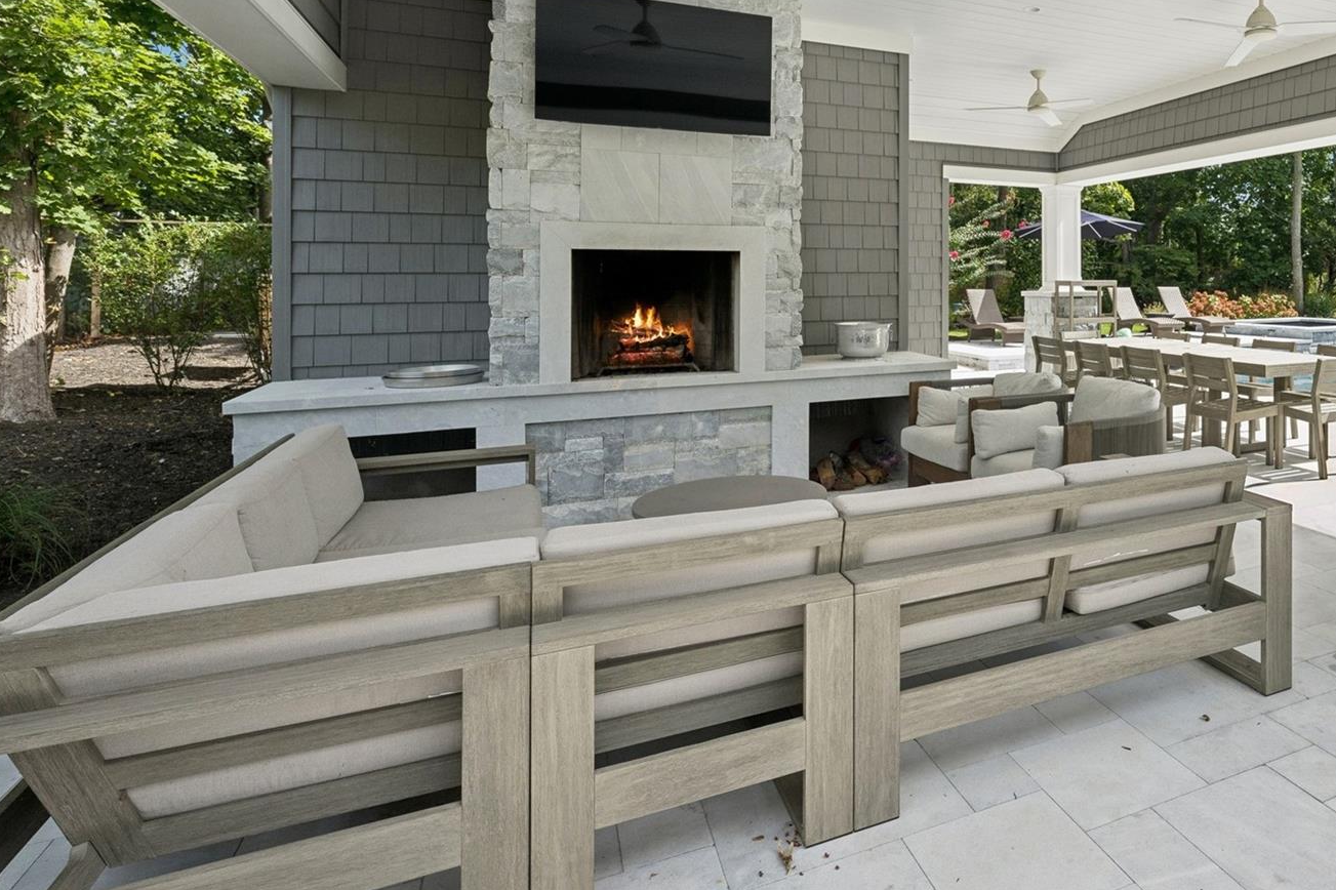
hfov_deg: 72.4
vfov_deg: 56.6
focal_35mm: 22
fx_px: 816
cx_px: 1023
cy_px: 345
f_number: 8
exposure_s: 1/400
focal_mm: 14
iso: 200
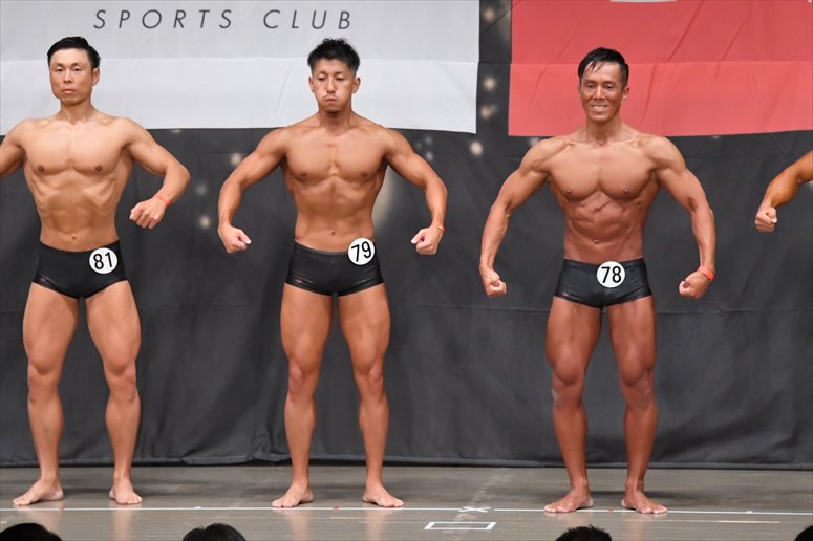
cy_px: 270
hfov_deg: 9.2
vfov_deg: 6.1
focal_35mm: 225
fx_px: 5079
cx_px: 406
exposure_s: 1/400
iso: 6400
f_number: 5.6
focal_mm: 150
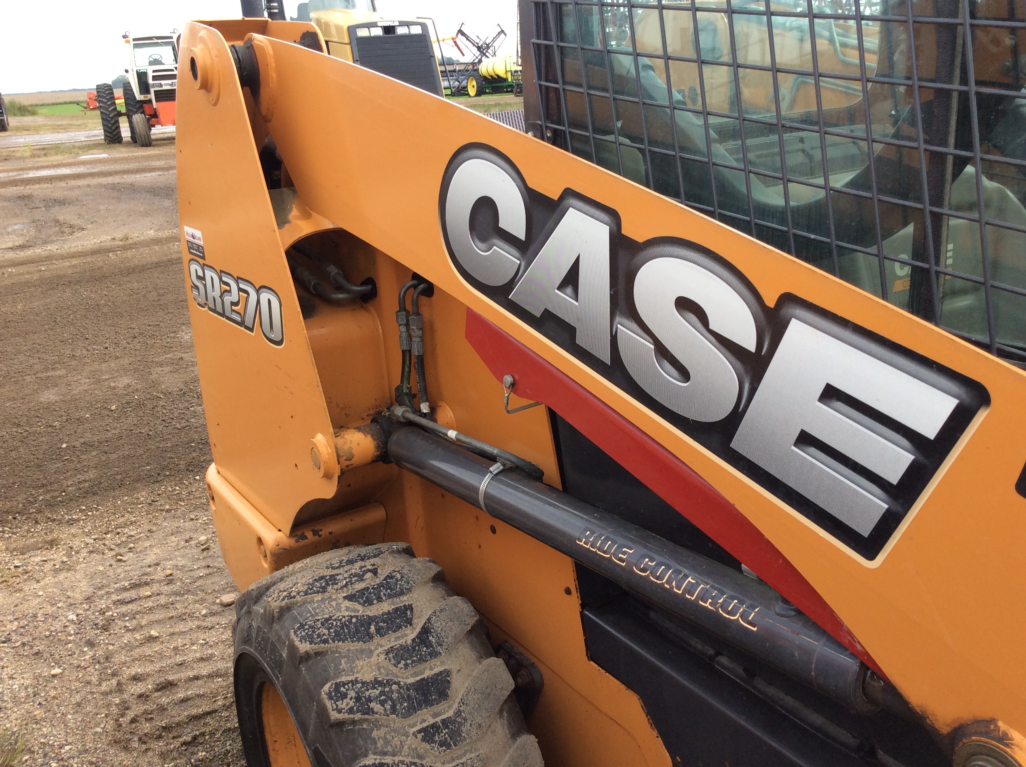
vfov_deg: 44.1
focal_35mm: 32
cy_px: 384
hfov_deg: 56.9
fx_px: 947
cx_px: 513
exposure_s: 1/325
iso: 32
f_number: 2.4
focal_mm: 3.3
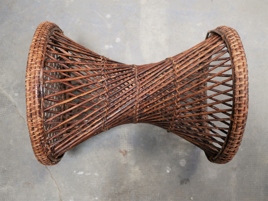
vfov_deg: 36.0
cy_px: 100
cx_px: 134
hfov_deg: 46.8
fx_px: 310
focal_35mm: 40
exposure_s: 1/60
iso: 640
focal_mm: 20
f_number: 1.7
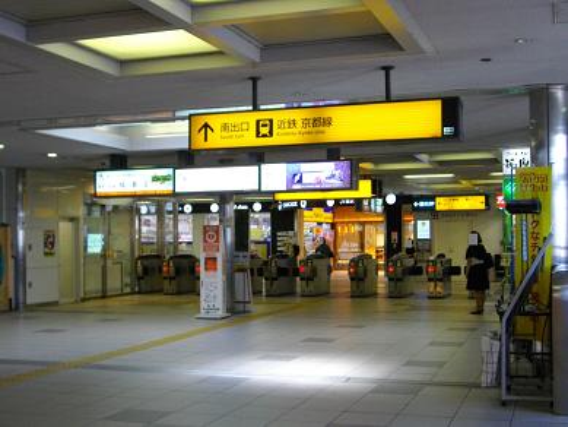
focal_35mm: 50
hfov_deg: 38.2
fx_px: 821
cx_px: 284
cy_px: 214
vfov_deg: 29.1
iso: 400
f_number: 3.6
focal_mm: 8.8
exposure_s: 1/80
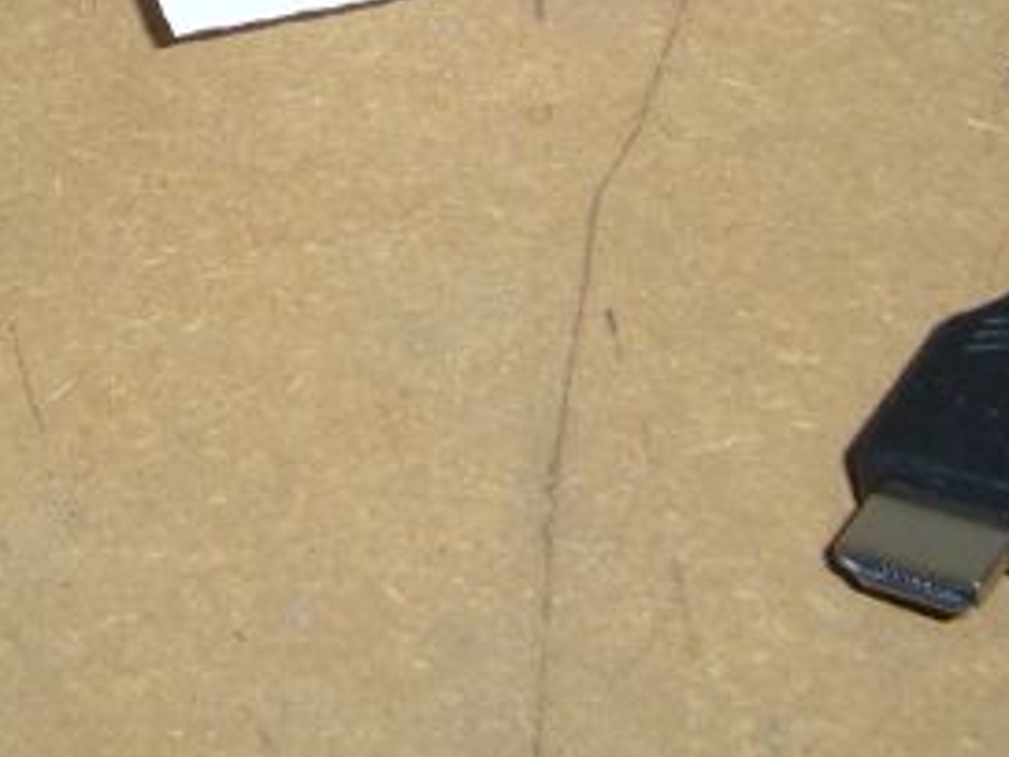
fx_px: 3002
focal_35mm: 103
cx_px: 167
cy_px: -204
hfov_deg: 18.8
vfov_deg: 13.9
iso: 80
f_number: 2.8
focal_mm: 5.8
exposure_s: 1/30
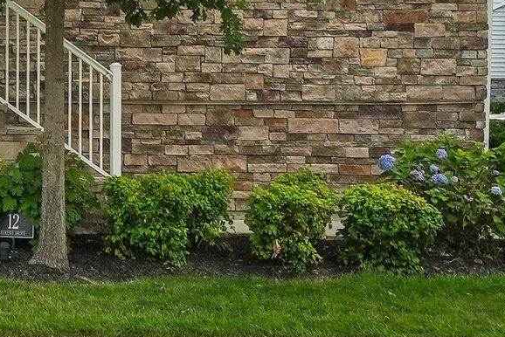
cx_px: -302
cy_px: -220
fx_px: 1193
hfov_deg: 19.9
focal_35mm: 85
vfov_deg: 14.6
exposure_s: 1/500
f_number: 11
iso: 800
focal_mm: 24
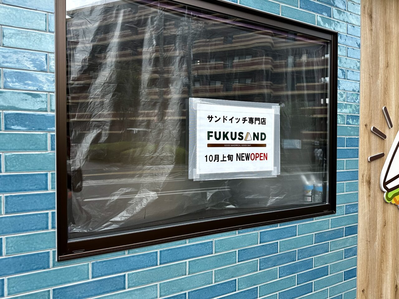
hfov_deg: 71.6
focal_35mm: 24
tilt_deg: -0.1
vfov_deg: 56.8
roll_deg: -0.1
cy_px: 150
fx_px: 277
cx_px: 200
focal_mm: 6.86
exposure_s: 1/75
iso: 250
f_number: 1.78
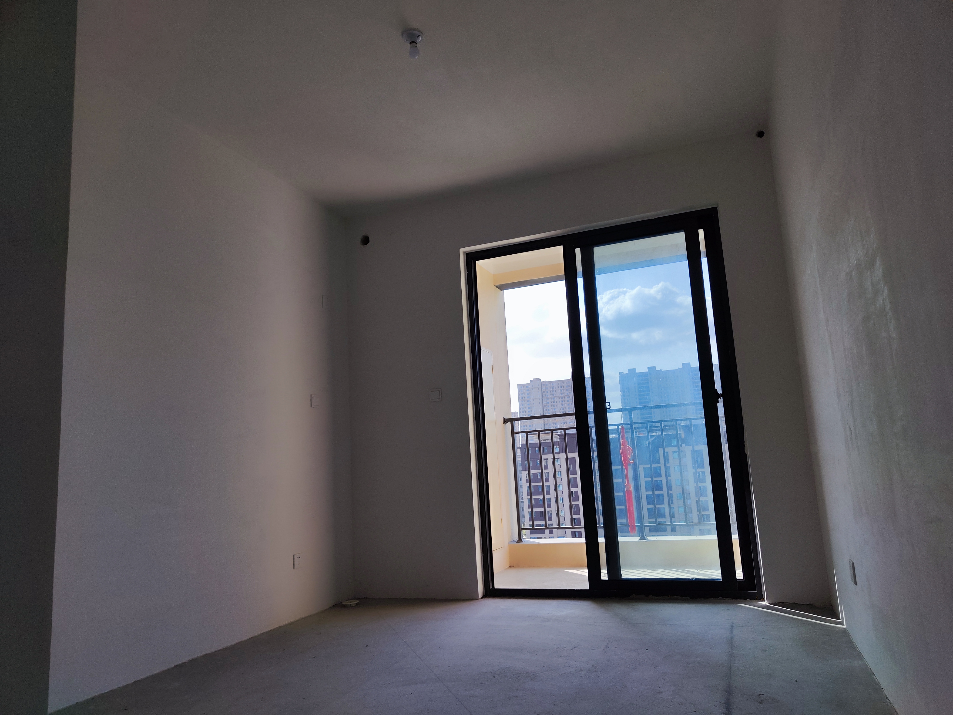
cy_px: 358
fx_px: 661
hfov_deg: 71.6
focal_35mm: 24
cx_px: 476
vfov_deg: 56.8
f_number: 1.88
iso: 50
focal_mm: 5.59
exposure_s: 1/1997
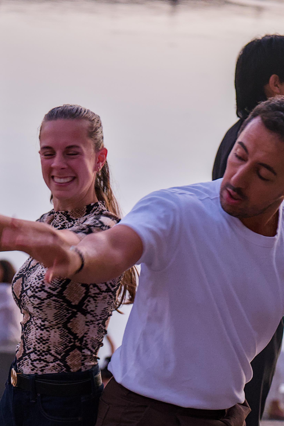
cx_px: 158
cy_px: 313
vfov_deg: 11.2
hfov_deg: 7.5
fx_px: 2177
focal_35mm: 184
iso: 4000
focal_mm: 77.9
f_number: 3.8
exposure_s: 1/125
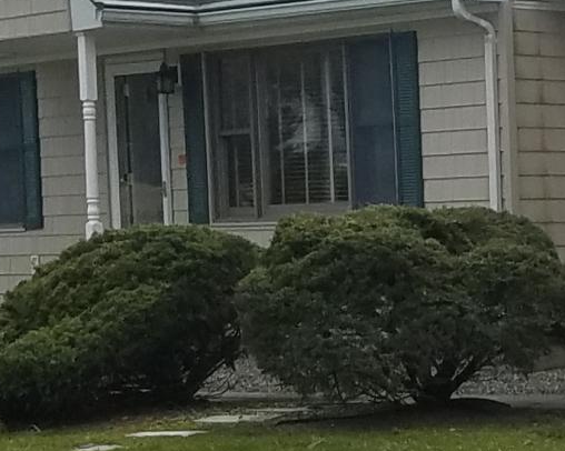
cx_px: 1134
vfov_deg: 10.3
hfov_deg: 11.5
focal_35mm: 150
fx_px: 2507
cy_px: 264
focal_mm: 4.2
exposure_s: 1/2448
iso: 50
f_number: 1.7
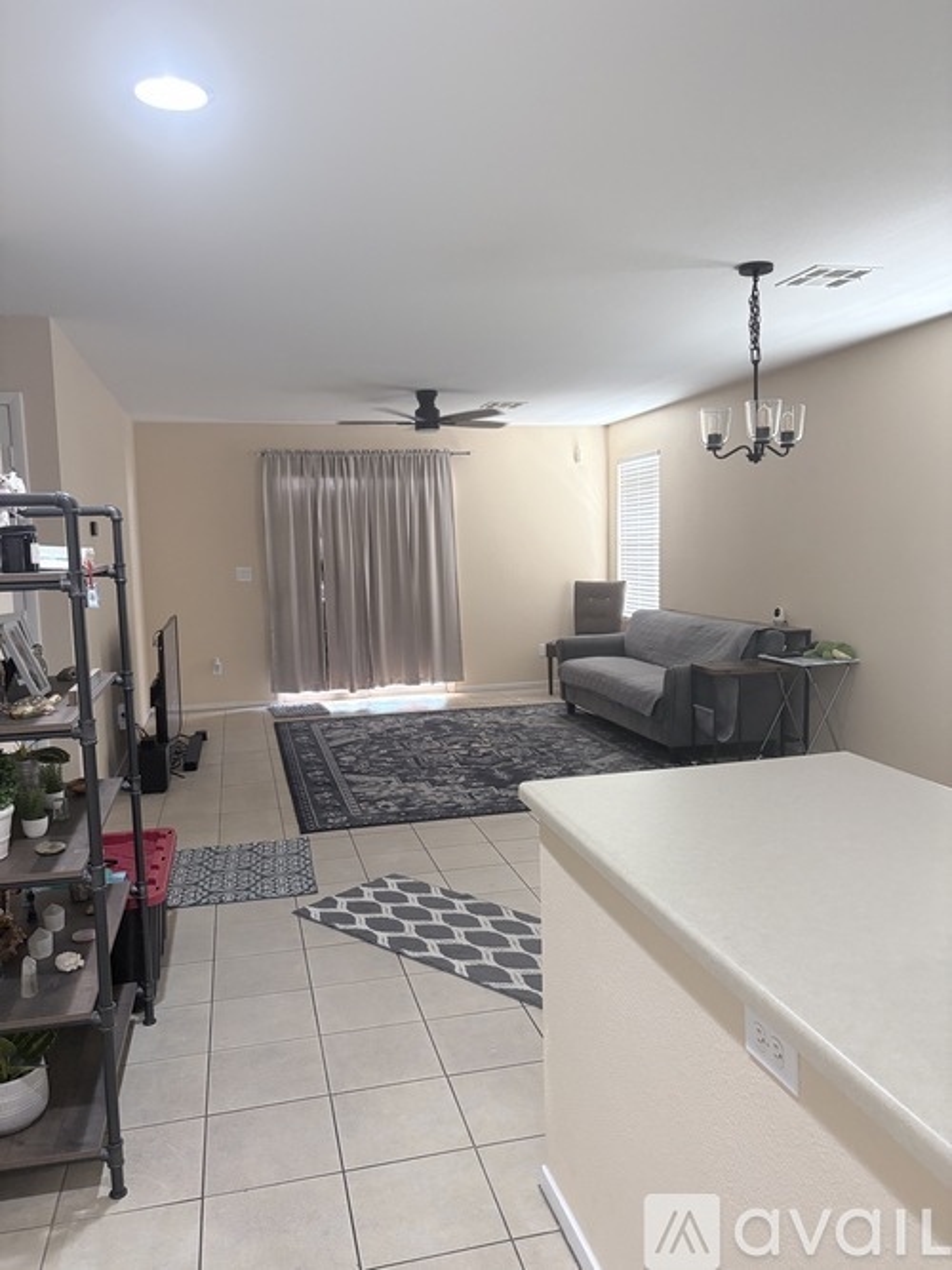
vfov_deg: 67.3
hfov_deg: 53.0
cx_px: 476
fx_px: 954
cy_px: 635
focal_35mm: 26
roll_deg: +1.6
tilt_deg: -4.9
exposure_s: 1/60
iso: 250
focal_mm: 5.96
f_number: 1.6
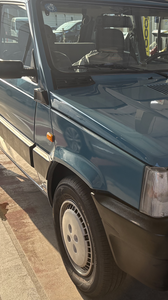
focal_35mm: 47
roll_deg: -0.5
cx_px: 166
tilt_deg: -17.5
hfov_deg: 24.3
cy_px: 147
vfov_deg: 43.7
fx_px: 372
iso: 64
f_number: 1.6
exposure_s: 1/1032
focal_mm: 5.96
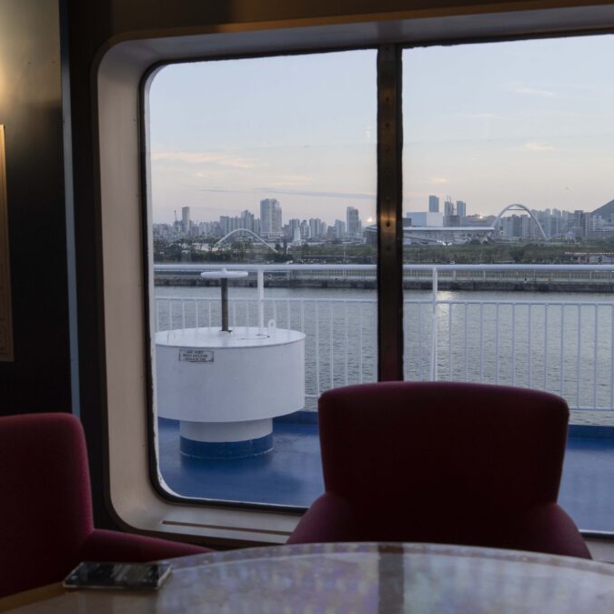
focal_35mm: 40
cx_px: 327
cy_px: 307
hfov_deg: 41.8
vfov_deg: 41.9
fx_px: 803
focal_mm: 31
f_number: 4.5
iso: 640
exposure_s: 1/160
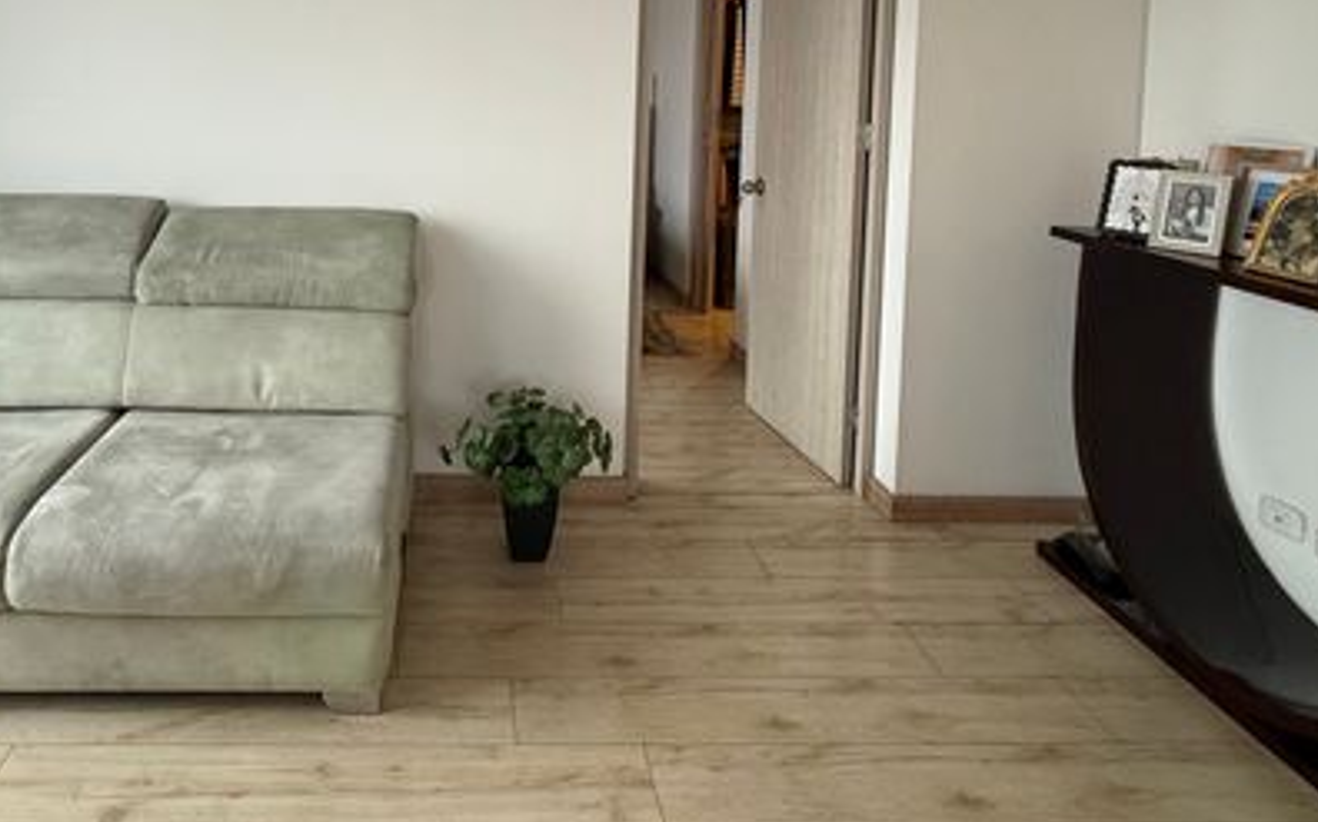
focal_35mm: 25
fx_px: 897
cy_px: 126
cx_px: 481
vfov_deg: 45.8
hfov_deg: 71.2
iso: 320
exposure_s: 1/70
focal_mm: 2.22
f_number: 2.2
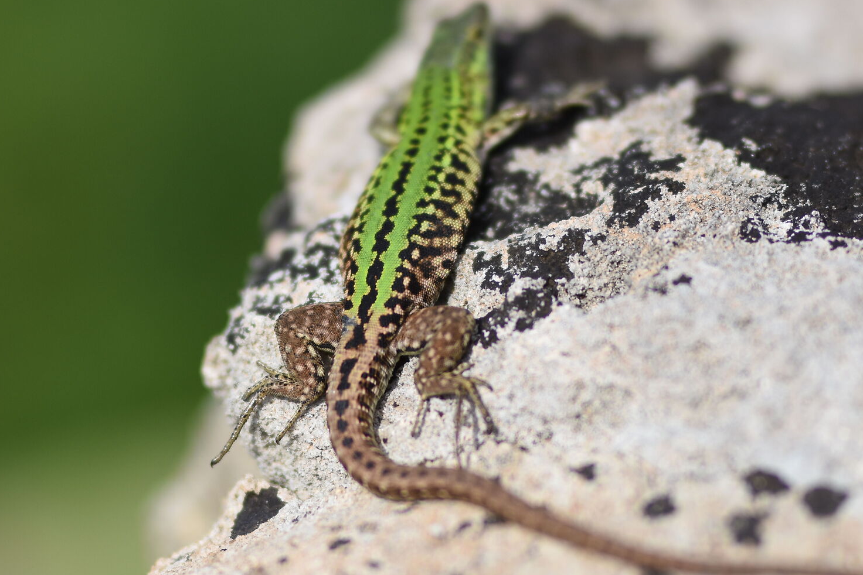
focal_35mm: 208
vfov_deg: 6.6
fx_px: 4982
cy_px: 231
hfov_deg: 9.9
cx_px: 389
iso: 125
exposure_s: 1/8000
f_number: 1.4
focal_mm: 85
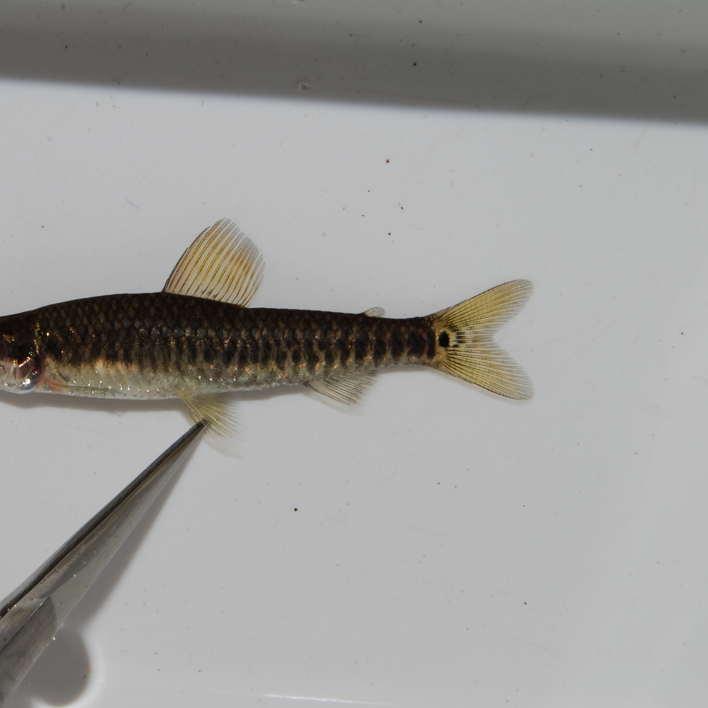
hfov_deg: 16.4
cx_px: 196
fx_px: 2445
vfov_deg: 16.5
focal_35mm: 106
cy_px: 354
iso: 100
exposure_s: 1/100
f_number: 20
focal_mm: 55
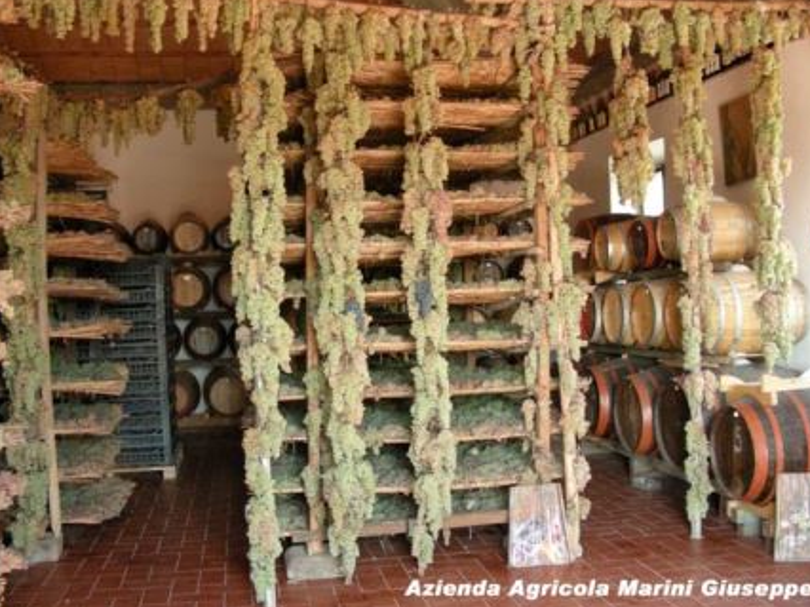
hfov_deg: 46.8
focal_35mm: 40
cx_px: 409
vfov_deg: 35.9
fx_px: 935
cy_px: 297
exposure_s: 1/38.2
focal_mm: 6.3
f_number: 3.5
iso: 400
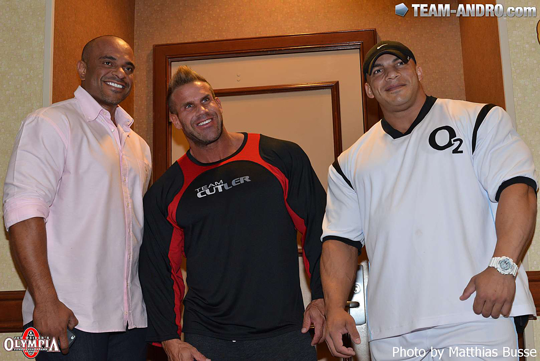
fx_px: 750
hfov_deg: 39.6
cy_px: 180
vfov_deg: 27.0
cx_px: 270
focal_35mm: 50
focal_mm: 50
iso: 2000
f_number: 9
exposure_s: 1/60
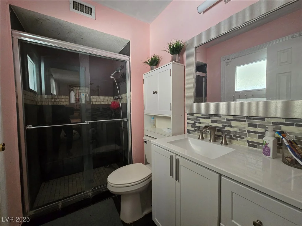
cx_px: 151
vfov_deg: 89.9
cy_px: 113
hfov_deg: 106.2
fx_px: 113
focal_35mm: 13
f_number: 2.2
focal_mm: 2.2
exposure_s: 1/60
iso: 320
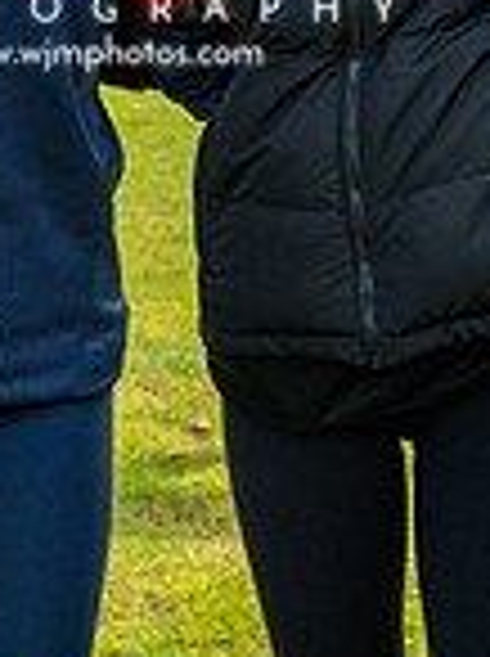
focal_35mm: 127
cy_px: -253
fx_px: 2404
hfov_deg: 11.6
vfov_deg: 14.7
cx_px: 223
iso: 100
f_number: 4
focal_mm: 26
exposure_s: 1/800
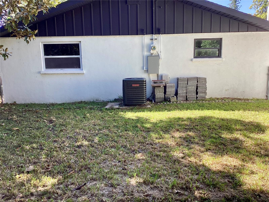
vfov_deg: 45.4
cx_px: 134
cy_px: 101
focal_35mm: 31
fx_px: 241
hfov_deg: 58.4
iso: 25
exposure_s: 1/138
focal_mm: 3.3
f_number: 2.4
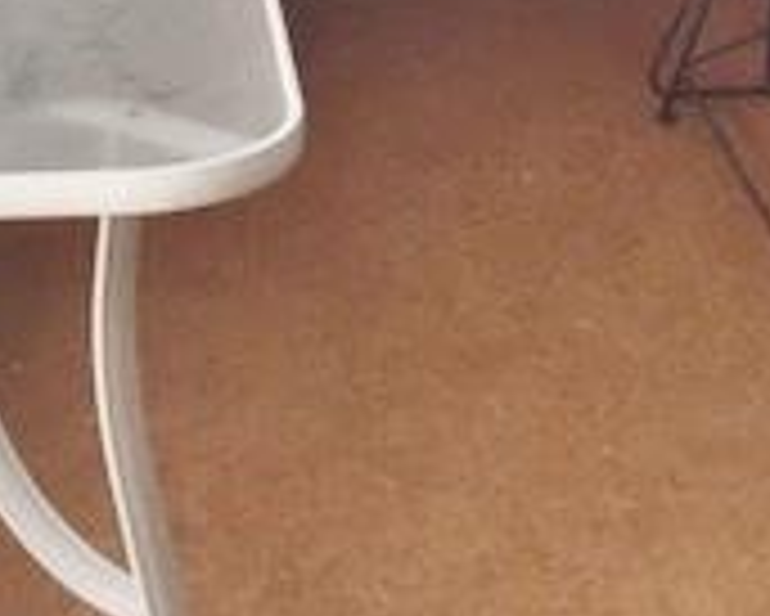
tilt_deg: -8.7
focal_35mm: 106
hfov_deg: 18.1
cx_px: 279
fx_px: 2417
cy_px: -387
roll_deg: -2.0
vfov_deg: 13.5
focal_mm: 4.15
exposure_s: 1/30
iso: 64
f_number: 2.2
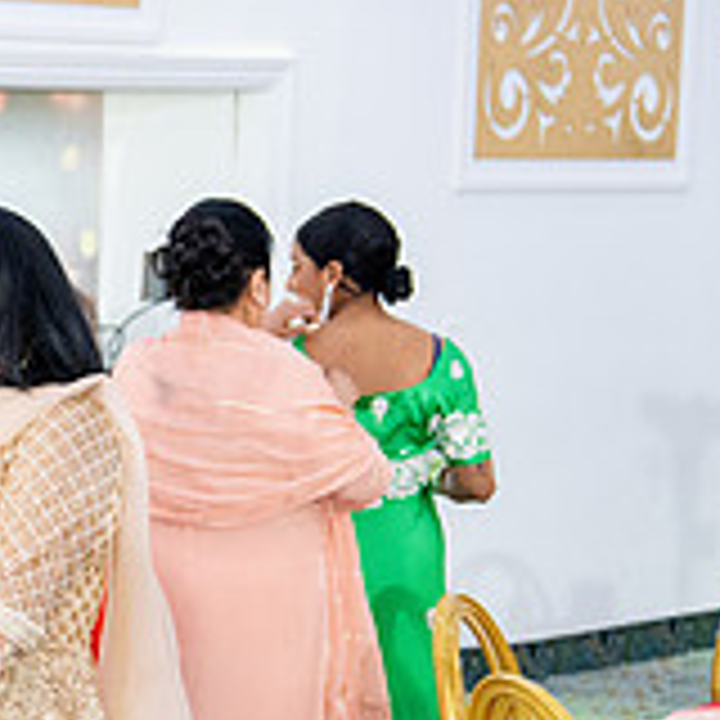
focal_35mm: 126
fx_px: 2965
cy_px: 718
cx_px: -536
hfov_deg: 12.7
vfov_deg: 13.7
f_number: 2.8
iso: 3200
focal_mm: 41
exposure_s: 1/160
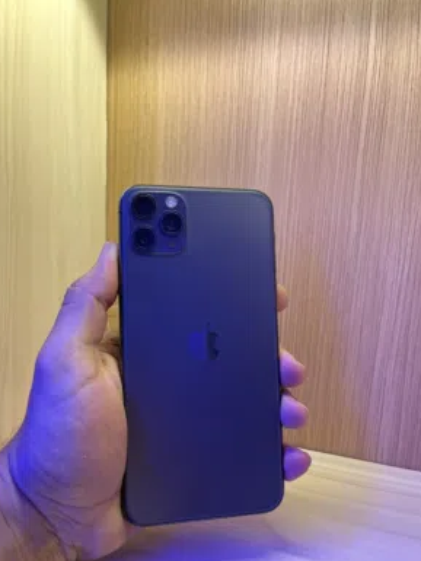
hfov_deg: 51.4
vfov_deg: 65.3
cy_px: 290
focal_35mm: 27
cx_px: 207
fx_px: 438
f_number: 1.6
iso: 250
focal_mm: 5.1
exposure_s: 1/50
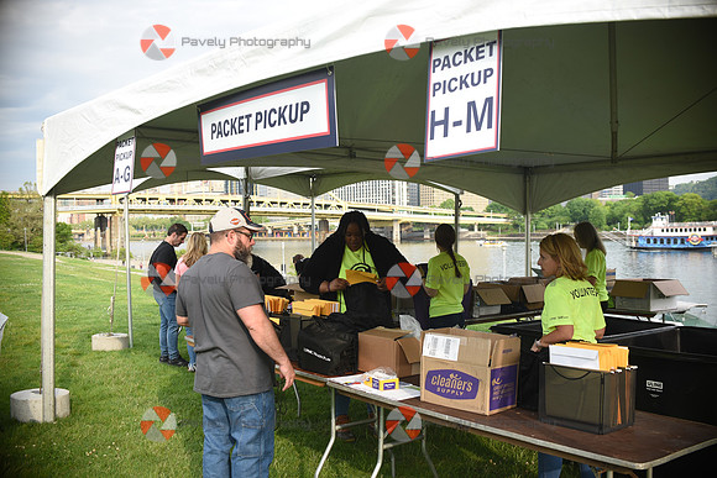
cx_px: 358
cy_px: 239
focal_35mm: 35
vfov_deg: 37.9
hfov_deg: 54.4
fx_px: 697
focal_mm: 35
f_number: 6.3
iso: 320
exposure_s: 1/400
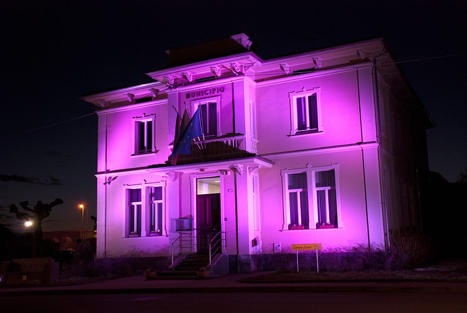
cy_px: 156
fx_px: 526
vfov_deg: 33.1
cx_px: 234
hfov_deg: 47.9
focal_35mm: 40
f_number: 4
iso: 400
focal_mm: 27
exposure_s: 1/8
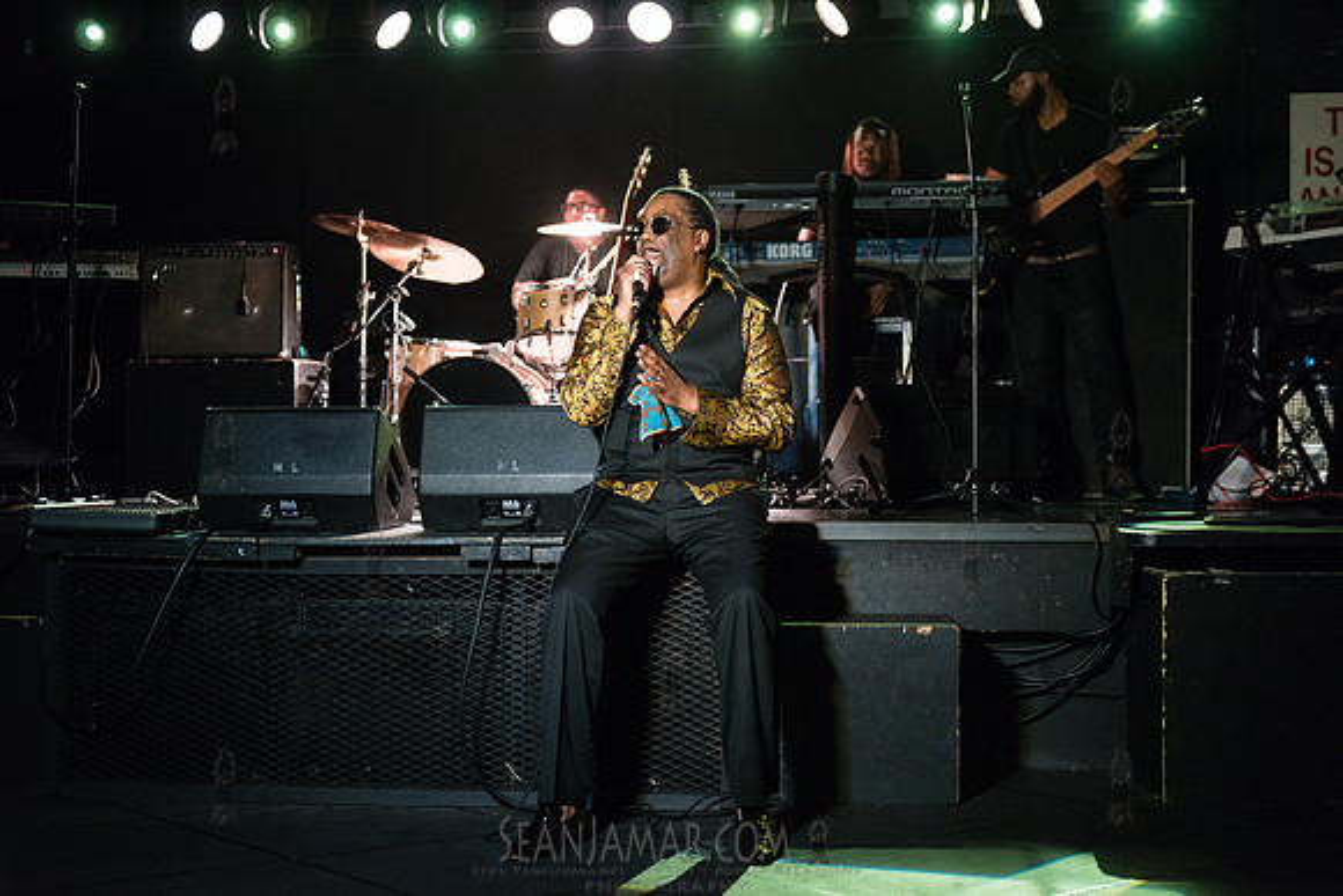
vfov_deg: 24.6
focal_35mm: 55
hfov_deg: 36.2
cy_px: 448
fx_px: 2052
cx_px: 672
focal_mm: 55
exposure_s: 1/320
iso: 4000
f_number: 2.8
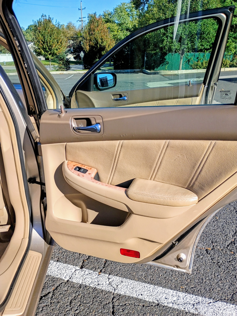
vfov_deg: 61.7
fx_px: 265
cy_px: 158
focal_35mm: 29
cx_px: 118
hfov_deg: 48.2
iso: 100
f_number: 1.8
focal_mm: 4.27
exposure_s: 1/641
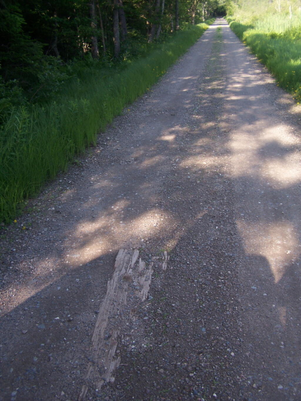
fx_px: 440
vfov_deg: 49.0
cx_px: 150
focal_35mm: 38
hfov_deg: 37.7
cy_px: 200
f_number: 2.8
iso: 80
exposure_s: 1/250
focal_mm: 6.3
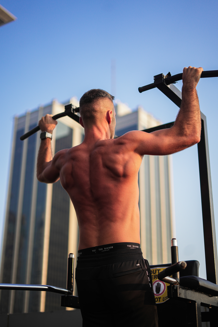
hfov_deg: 27.0
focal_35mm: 50
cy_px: 164
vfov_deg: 39.6
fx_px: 454
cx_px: 109
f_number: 1.8
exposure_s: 1/1600
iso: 125
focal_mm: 50
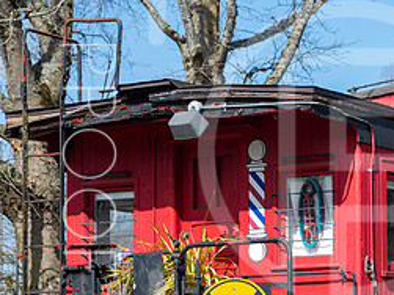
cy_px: 247
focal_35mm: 150
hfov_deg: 13.1
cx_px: 358
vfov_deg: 9.9
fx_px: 1706
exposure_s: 1/1000
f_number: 3.5
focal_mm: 65
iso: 100
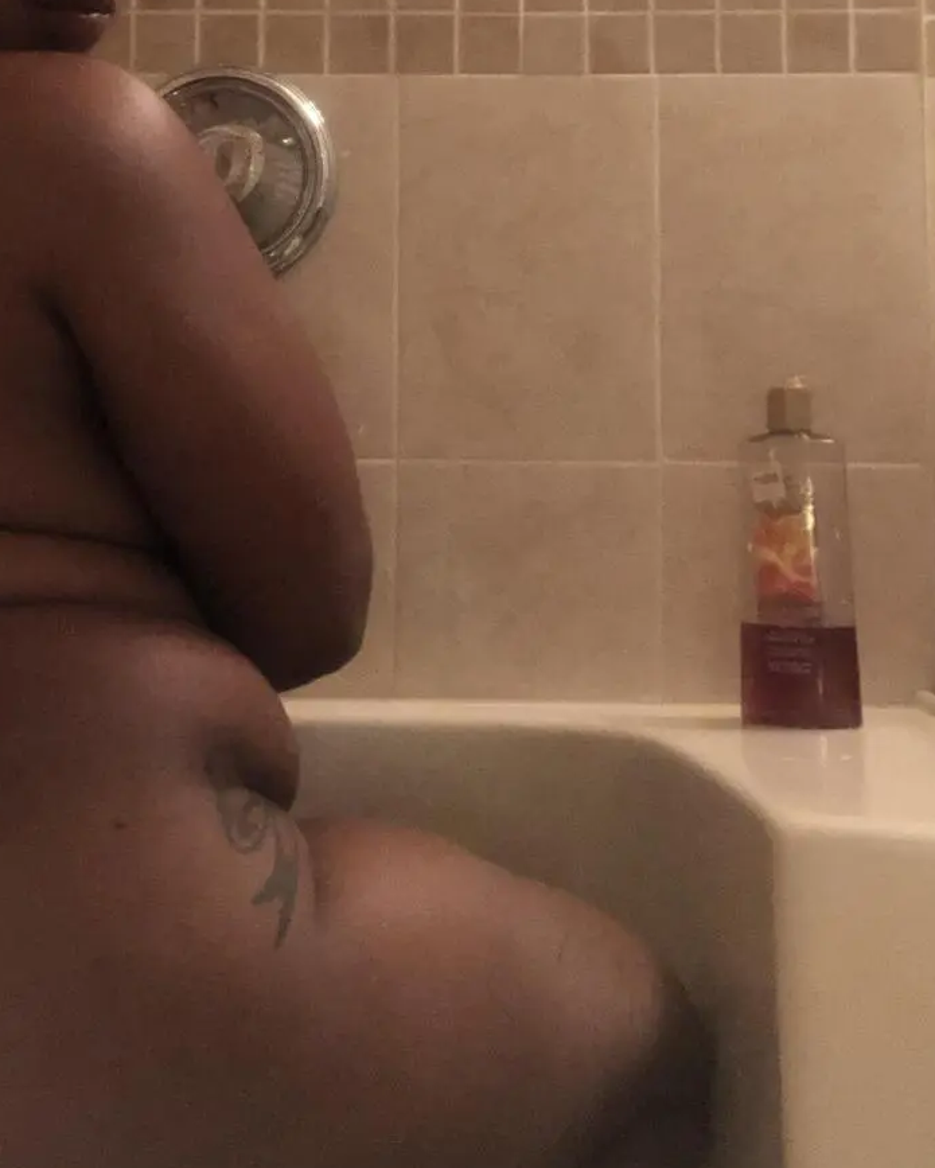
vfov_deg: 34.1
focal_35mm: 54
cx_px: 373
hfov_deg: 28.1
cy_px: 301
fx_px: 1867
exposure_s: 1/30
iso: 400
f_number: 2.2
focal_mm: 2.87
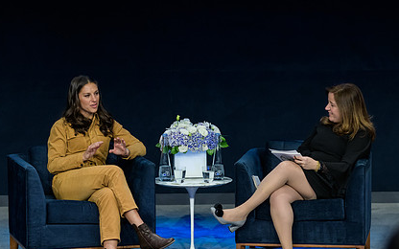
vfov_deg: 8.0
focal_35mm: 165
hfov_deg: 12.7
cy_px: 139
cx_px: 211
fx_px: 1794
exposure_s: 1/200
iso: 1600
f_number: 3.2
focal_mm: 116
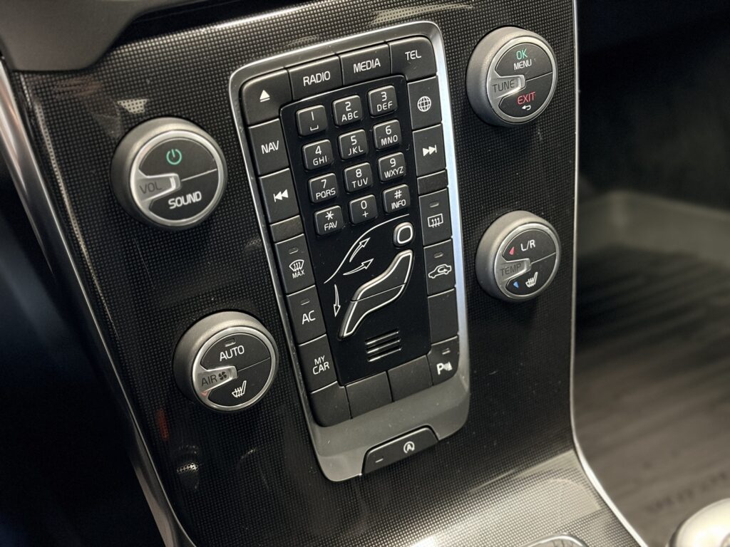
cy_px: 274
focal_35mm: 52
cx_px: 365
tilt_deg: -39.4
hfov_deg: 36.8
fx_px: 1097
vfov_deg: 28.0
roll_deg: -1.2
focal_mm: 5.96
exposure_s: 1/20
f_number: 1.6
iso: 400
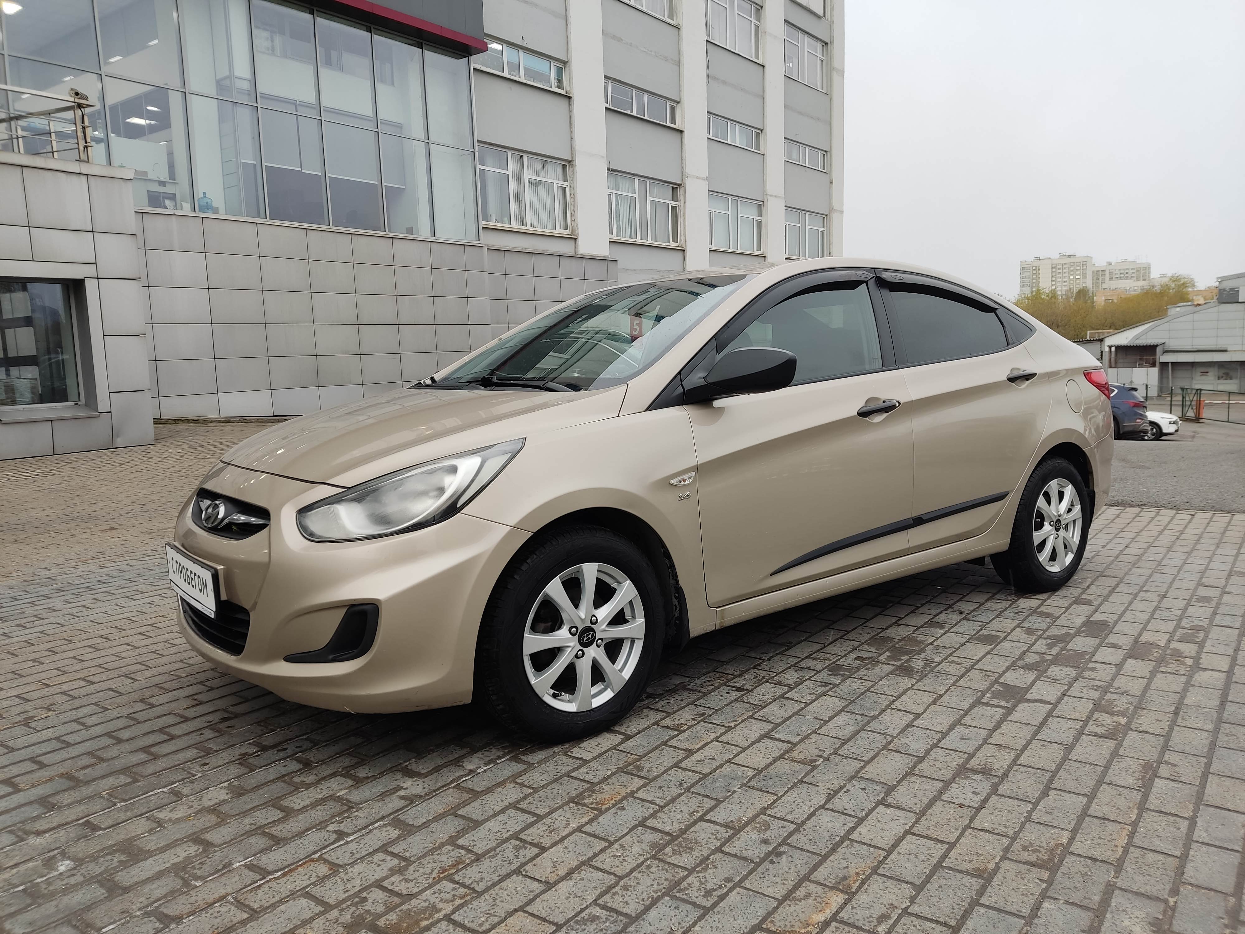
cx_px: 622
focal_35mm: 25
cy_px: 467
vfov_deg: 54.9
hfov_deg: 69.4
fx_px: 899
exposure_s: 1/120
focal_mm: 4.71
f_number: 1.79
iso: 88
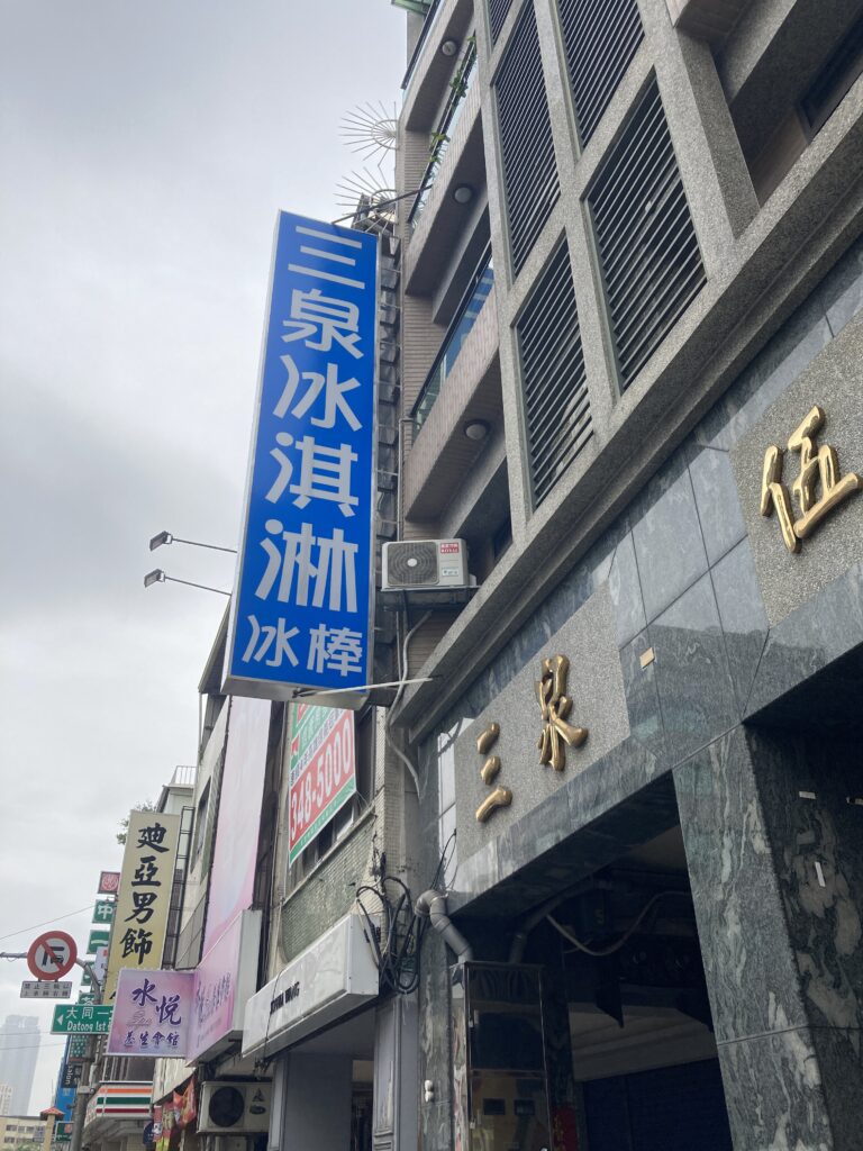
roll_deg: +0.4
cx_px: 432
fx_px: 931
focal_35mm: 28
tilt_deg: +34.2
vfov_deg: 63.4
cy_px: 576
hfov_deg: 49.7
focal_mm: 3.99
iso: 20
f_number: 1.8
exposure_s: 1/375
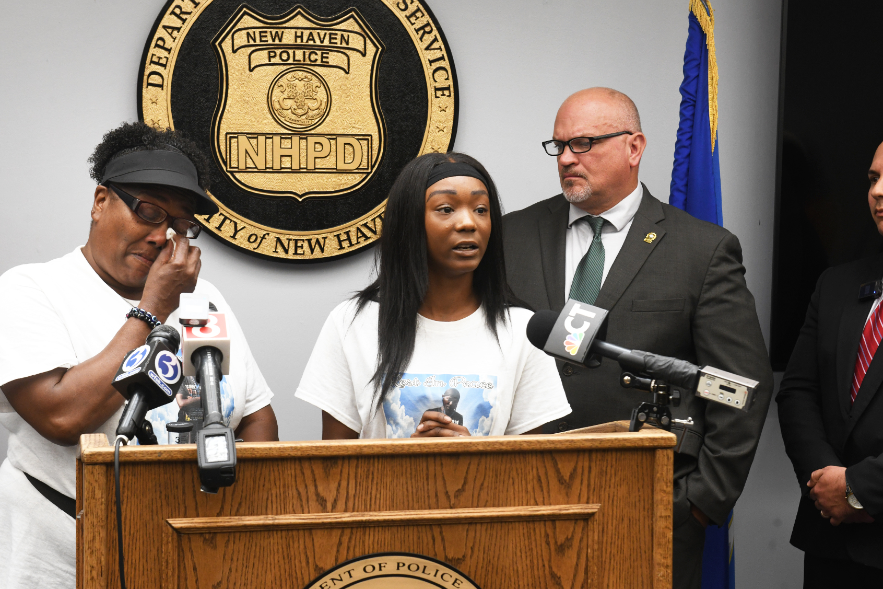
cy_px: 280
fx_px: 1619
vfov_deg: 20.6
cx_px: 460
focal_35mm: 66
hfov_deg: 30.5
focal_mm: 62
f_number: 5
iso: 1600
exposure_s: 1/60
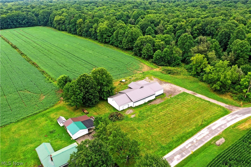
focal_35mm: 28
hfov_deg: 65.5
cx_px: 126
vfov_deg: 46.4
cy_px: 84
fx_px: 195
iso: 100
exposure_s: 1/120
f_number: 4.5
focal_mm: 10.26
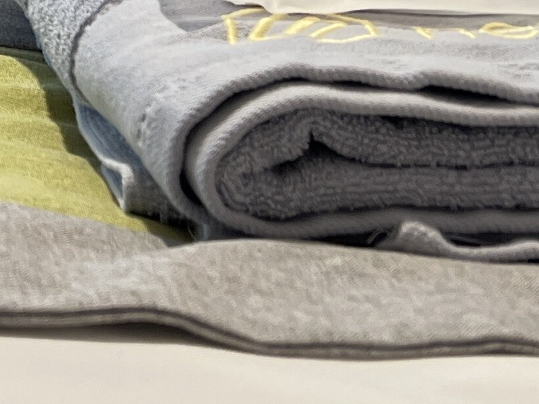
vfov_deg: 10.5
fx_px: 1978
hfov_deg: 14.0
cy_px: -471
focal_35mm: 127
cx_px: -395
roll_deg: -0.6
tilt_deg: +0.0
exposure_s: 1/50
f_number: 1.5
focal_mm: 5.7
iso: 125
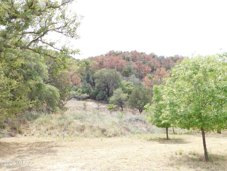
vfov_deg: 46.8
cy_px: 86
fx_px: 197
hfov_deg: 60.0
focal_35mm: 30
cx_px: 114
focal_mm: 5.3
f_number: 3.2
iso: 125
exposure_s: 1/400
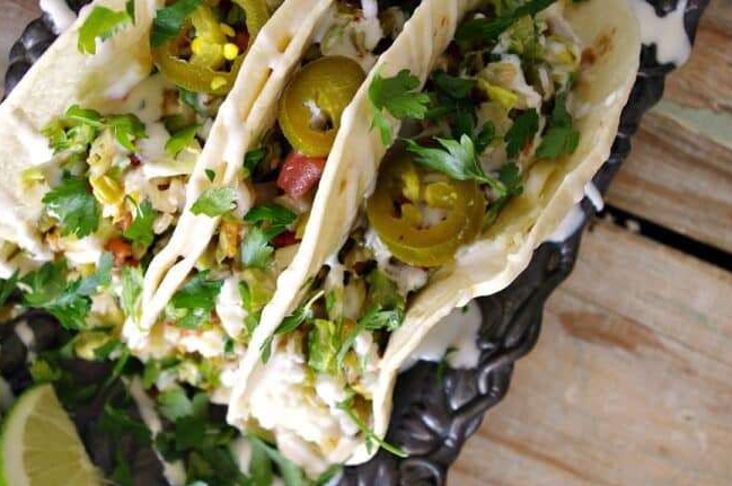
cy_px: 269
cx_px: 320
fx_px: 1178
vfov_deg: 23.3
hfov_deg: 34.5
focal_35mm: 58
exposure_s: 1/20
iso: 200
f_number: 4.5
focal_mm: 32.5
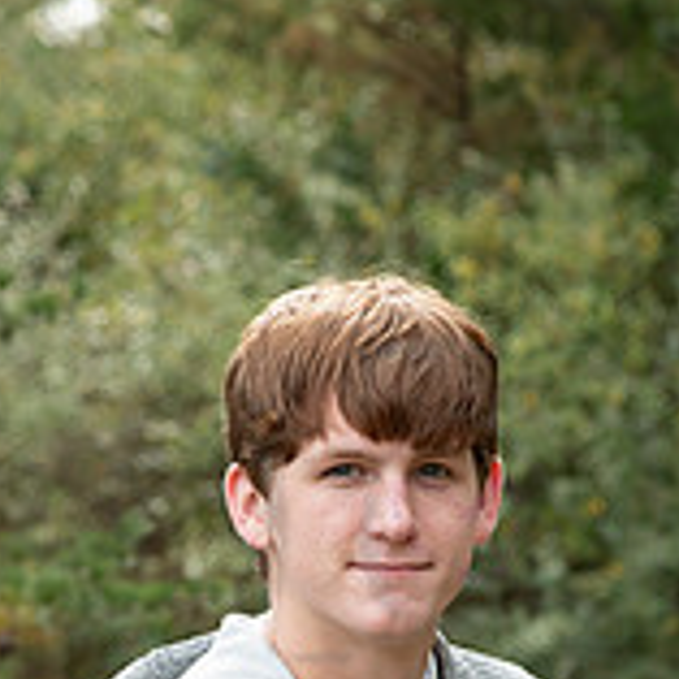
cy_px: 917
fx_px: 6058
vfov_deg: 6.4
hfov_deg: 6.4
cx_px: 476
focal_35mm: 273
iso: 800
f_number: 8
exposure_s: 1/400
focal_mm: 112
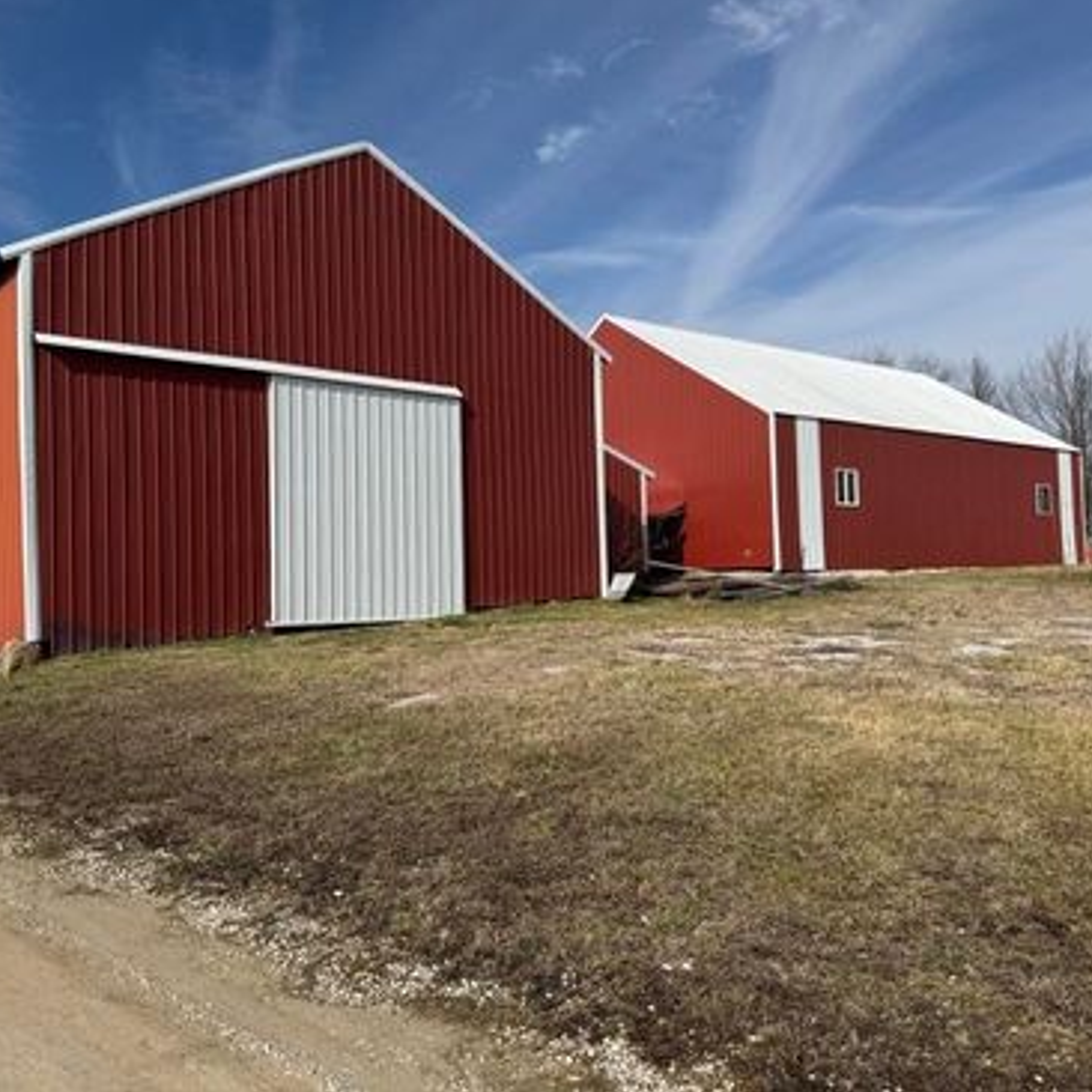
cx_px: 474
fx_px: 1035
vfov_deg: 55.6
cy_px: 536
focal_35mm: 29
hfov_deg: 55.4
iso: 80
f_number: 1.78
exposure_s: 1/7353
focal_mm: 6.76
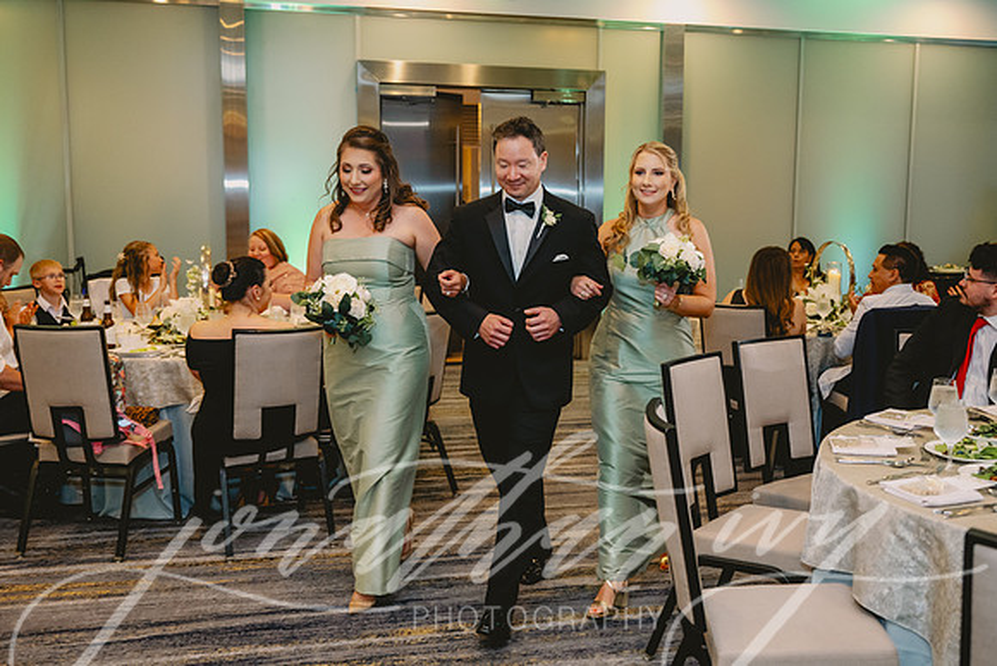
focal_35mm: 36
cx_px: 529
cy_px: 318
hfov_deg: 53.6
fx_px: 986
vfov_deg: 37.3
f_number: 2.8
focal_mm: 32.5
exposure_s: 1/160
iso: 1600
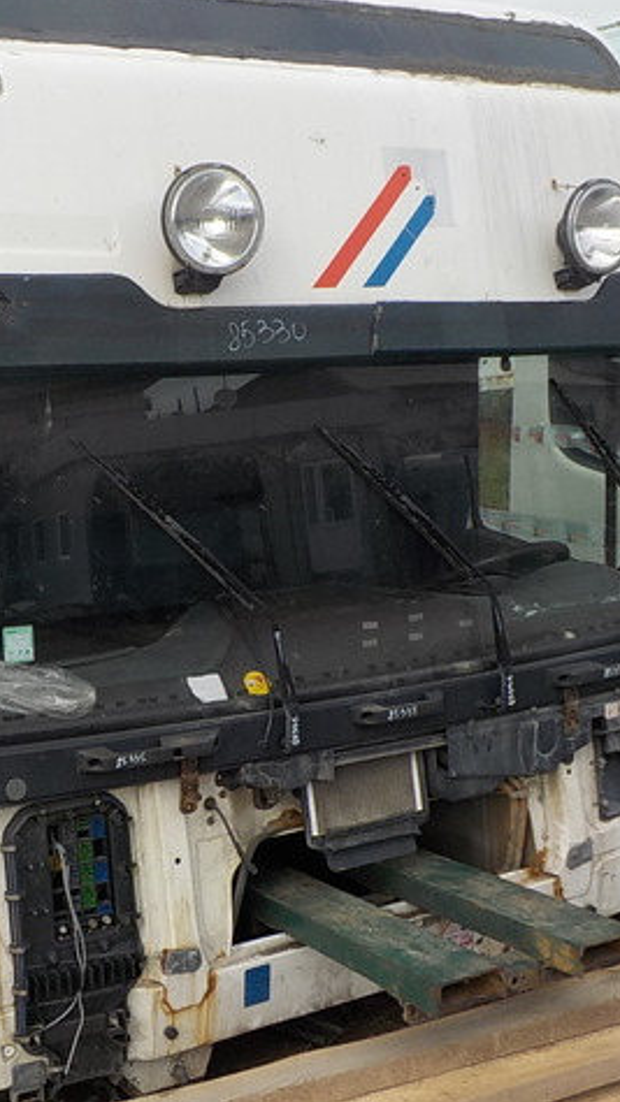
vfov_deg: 46.4
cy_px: 548
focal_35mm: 44
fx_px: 1287
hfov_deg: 26.7
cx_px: 144
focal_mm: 4.1
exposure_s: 1/800
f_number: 3.3
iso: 125
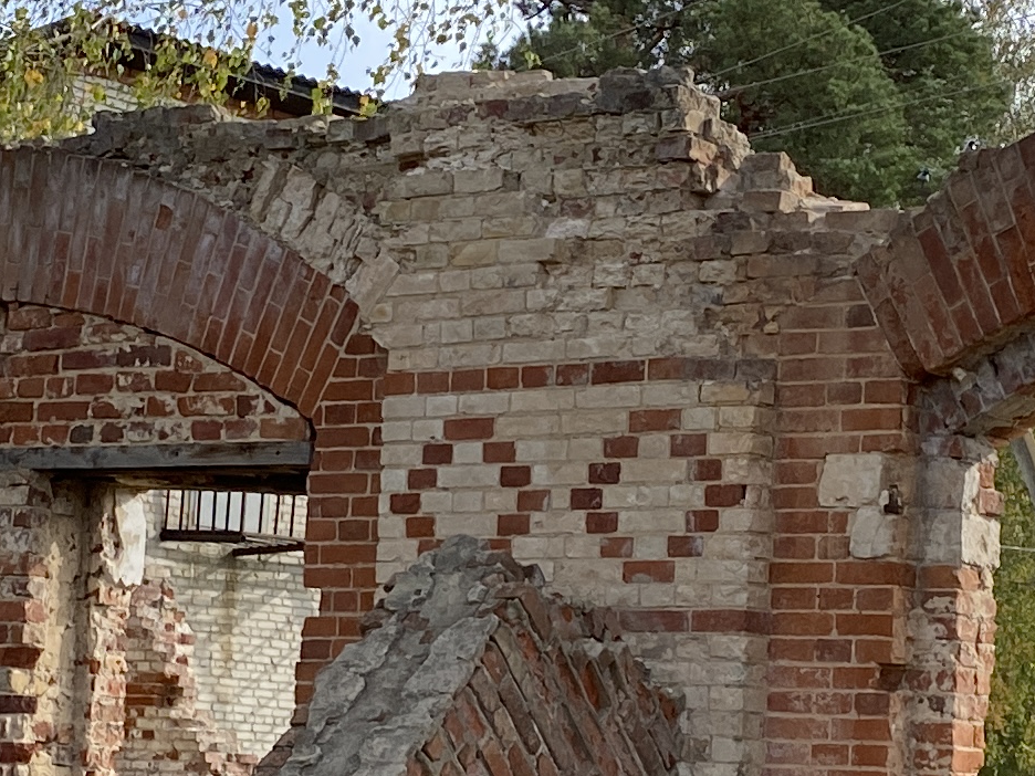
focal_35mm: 112
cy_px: 586
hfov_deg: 17.6
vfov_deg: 13.2
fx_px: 3349
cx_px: 597
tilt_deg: +3.6
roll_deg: -3.1
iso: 32
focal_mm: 4.25
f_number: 1.8
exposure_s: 1/1608
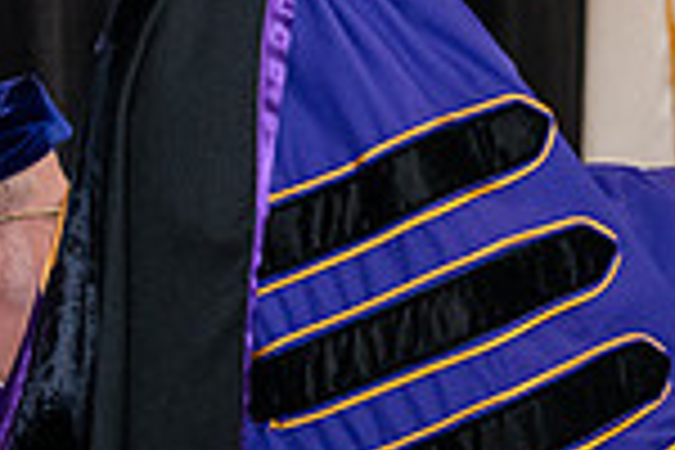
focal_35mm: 270
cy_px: 92
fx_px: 5062
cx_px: 644
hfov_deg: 7.6
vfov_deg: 5.1
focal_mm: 70
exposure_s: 1/200
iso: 2500
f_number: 5
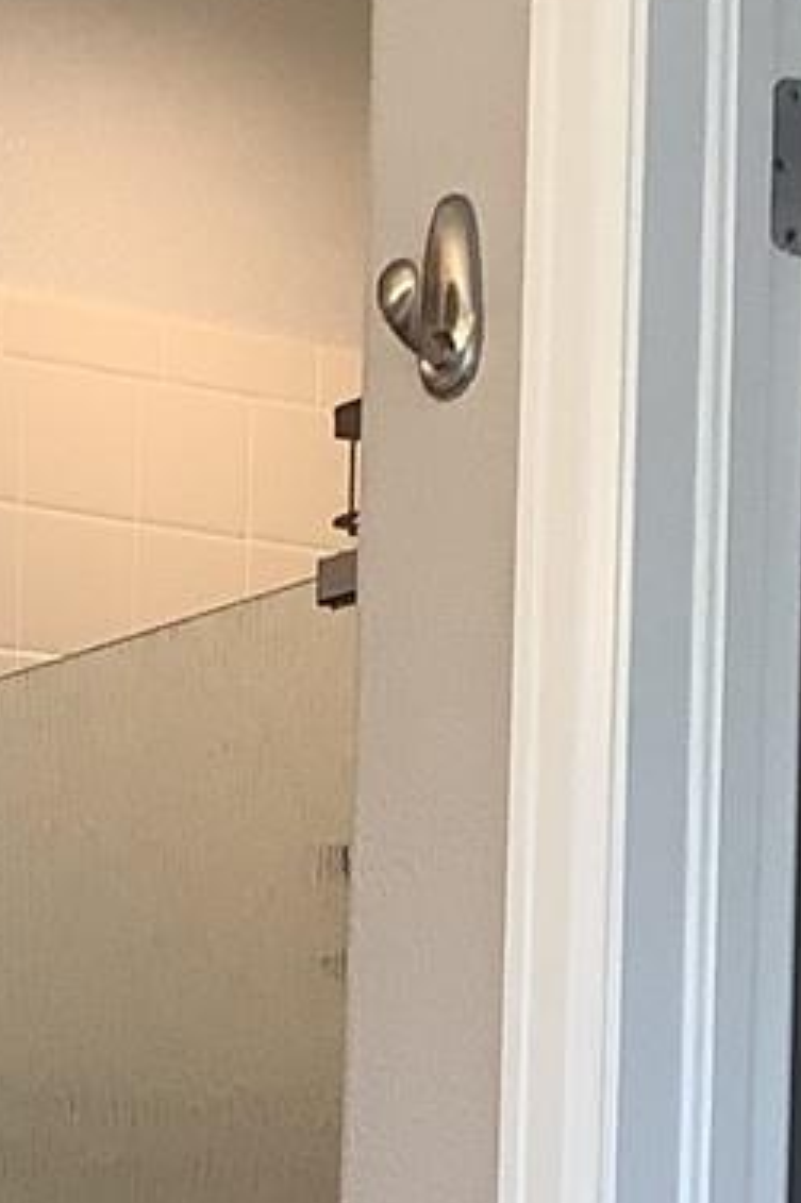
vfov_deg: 14.1
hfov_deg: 9.3
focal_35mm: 137
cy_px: 1765
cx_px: -890
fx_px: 4576
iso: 50
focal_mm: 3.3
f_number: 2.4
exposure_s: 1/60
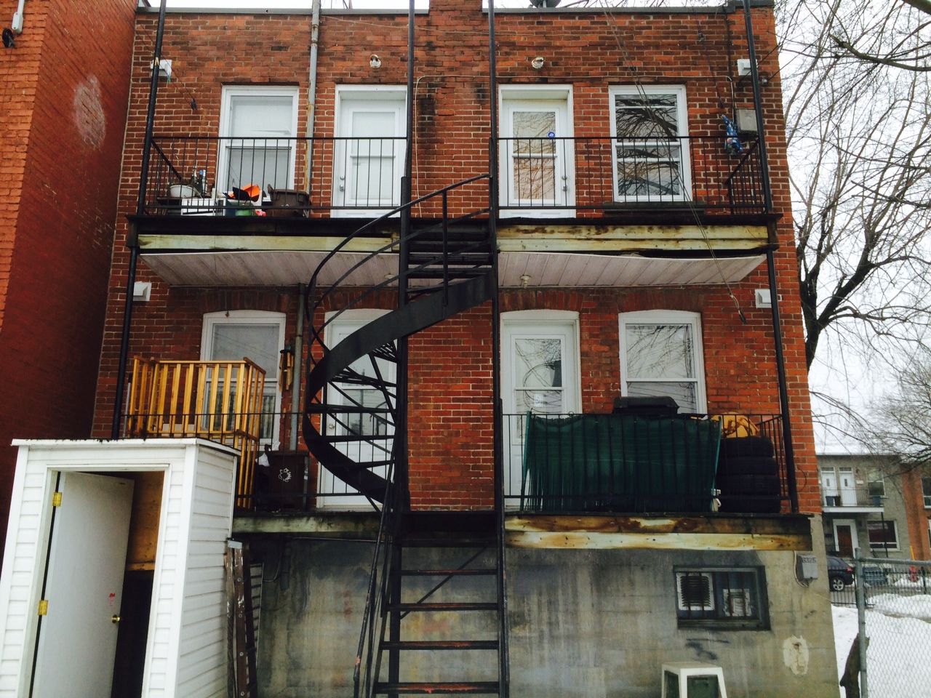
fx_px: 807
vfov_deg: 46.8
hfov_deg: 60.0
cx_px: 466
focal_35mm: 30
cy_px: 349
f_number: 2.2
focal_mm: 4.12
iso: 40
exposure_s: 1/60
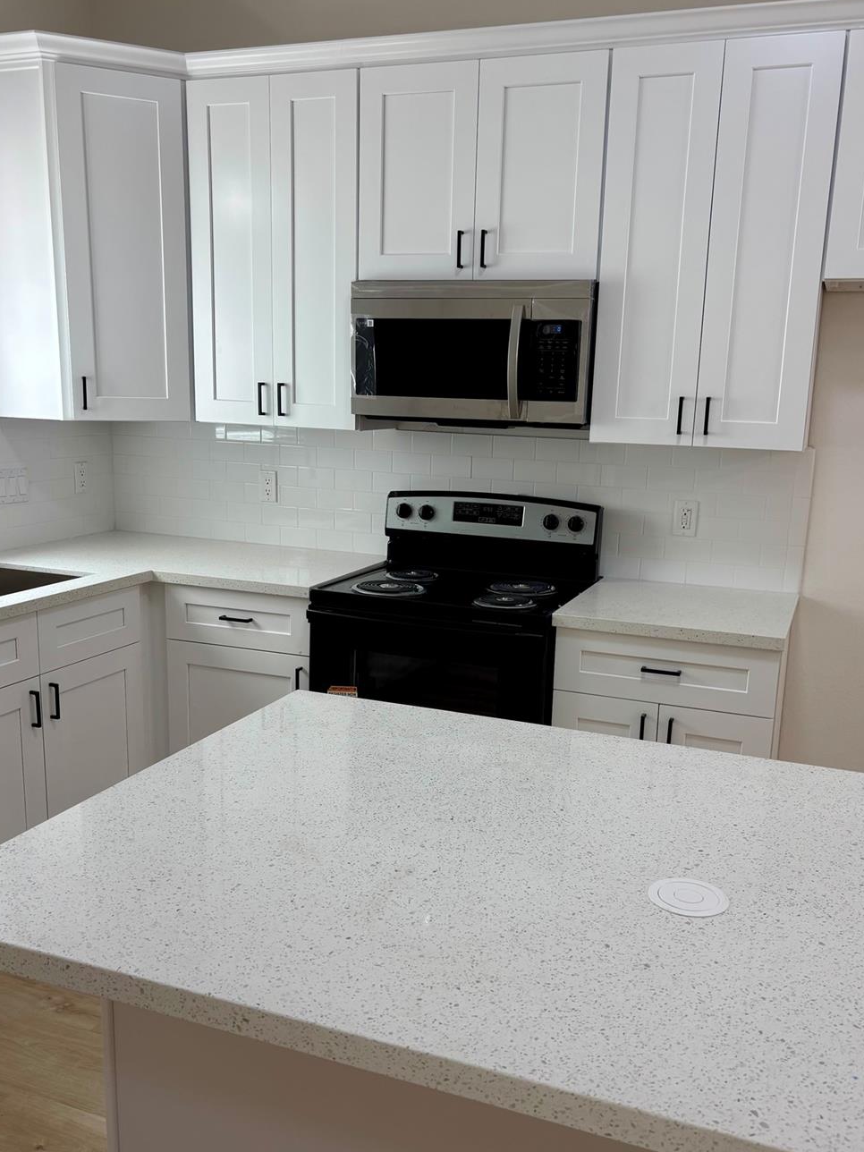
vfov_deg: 58.3
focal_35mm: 31
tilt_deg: -13.3
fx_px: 1032
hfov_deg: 45.4
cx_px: 451
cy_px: 608
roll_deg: -2.3
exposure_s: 1/120
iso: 40
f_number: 1.6
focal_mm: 5.96
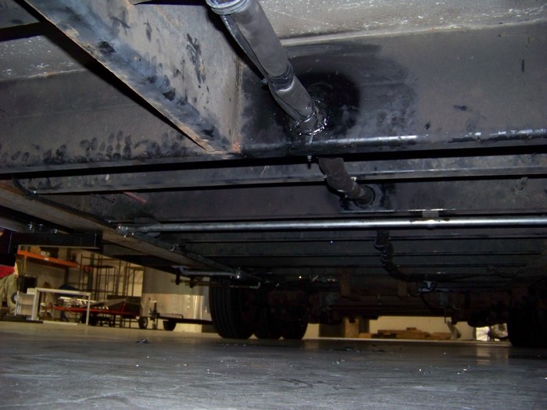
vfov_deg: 39.7
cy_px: 205
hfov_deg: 51.4
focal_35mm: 36
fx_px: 569
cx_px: 274
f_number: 2.8
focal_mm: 5.85
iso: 200
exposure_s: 1/30
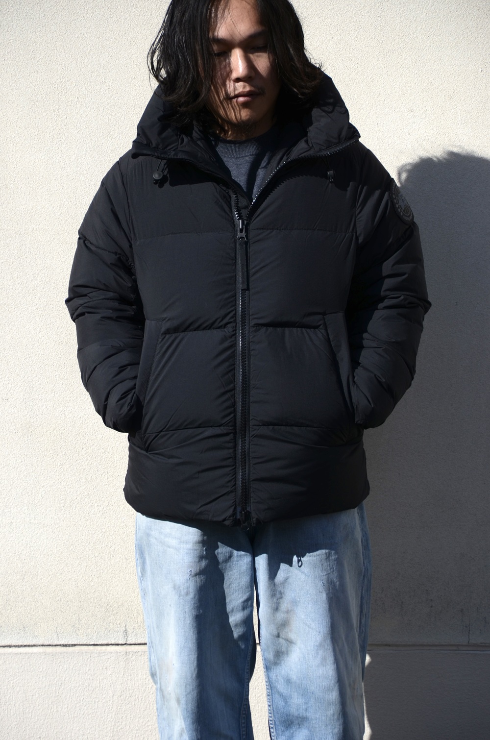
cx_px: 245
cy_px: 370
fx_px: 3384
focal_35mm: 165
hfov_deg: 8.3
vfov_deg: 12.5
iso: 125
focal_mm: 110
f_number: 5.6
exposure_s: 1/1250
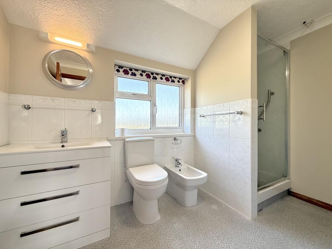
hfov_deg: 102.1
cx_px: 166
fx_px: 134
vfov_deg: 85.7
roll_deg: -0.6
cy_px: 124
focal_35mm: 14
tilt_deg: +0.0
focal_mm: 2.22
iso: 80
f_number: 2.2
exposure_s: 1/100
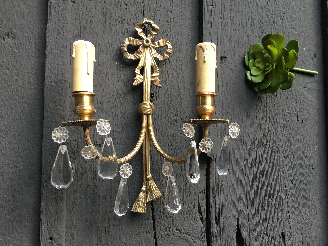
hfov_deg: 61.7
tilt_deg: +3.5
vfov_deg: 48.2
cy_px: 123
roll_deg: -0.6
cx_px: 164
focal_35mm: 29
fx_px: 275
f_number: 2.2
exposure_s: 1/33
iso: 40
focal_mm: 4.15
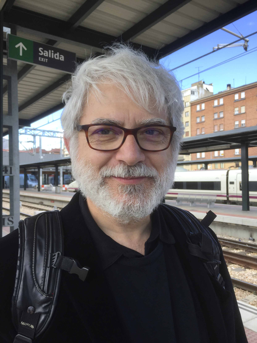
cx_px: 128
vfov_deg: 61.7
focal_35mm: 29
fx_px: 287
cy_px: 172
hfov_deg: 48.2
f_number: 2.2
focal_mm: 4.15
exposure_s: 1/350
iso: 32
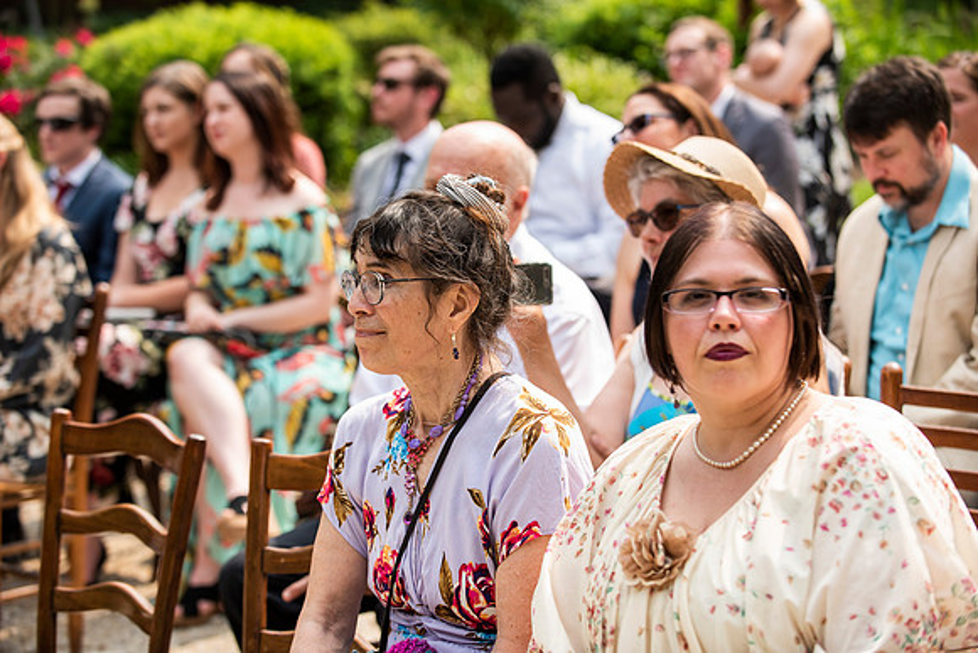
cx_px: 489
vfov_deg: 15.9
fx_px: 2337
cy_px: 326
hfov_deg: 23.6
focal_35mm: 86
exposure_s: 1/1600
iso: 400
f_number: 3.5
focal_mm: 86
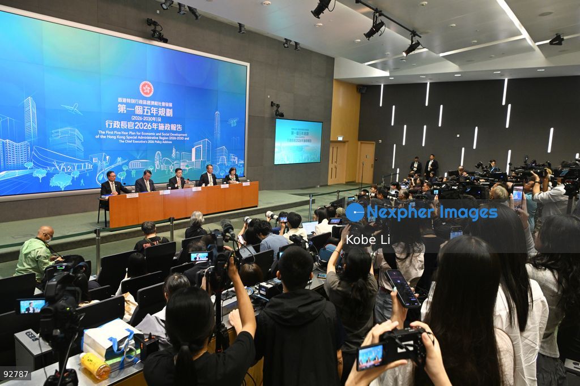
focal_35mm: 24
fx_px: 387
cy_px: 193
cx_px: 290
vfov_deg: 53.1
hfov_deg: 73.8
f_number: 6.3
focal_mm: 24
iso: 2800
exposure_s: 1/60
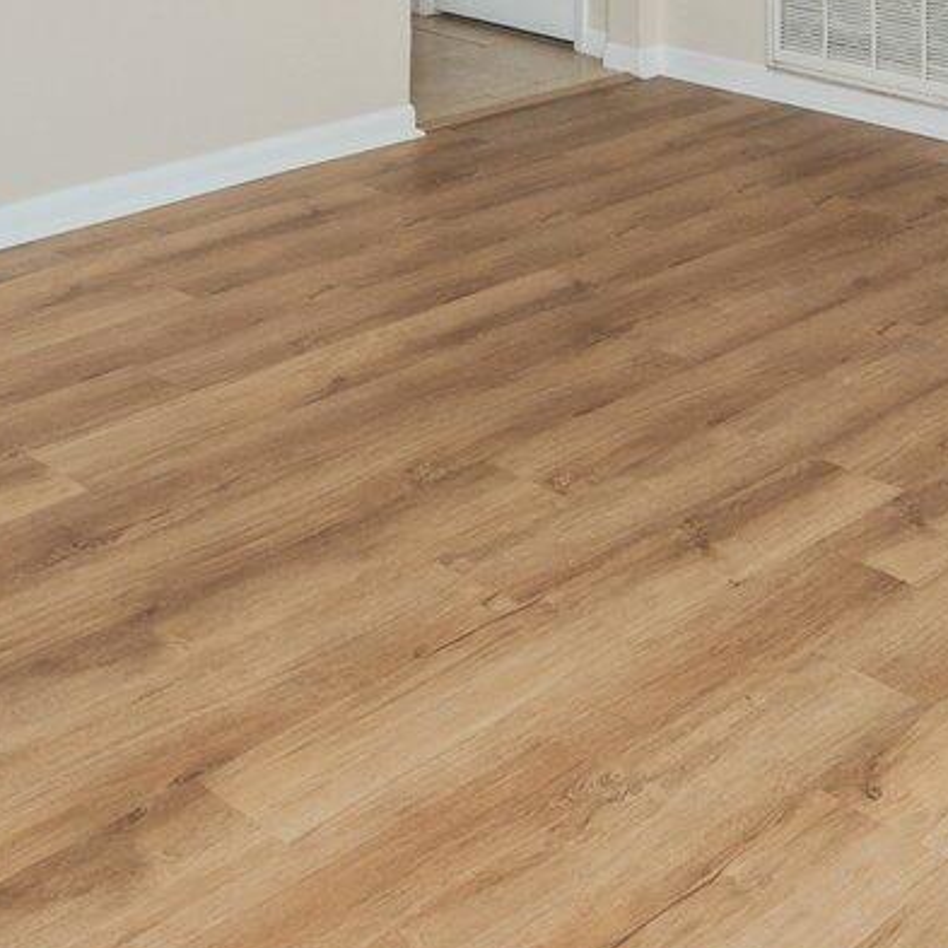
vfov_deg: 23.8
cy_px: -345
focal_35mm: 62
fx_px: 1921
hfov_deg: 27.7
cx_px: 475
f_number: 9
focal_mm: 14
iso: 400
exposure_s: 1/30
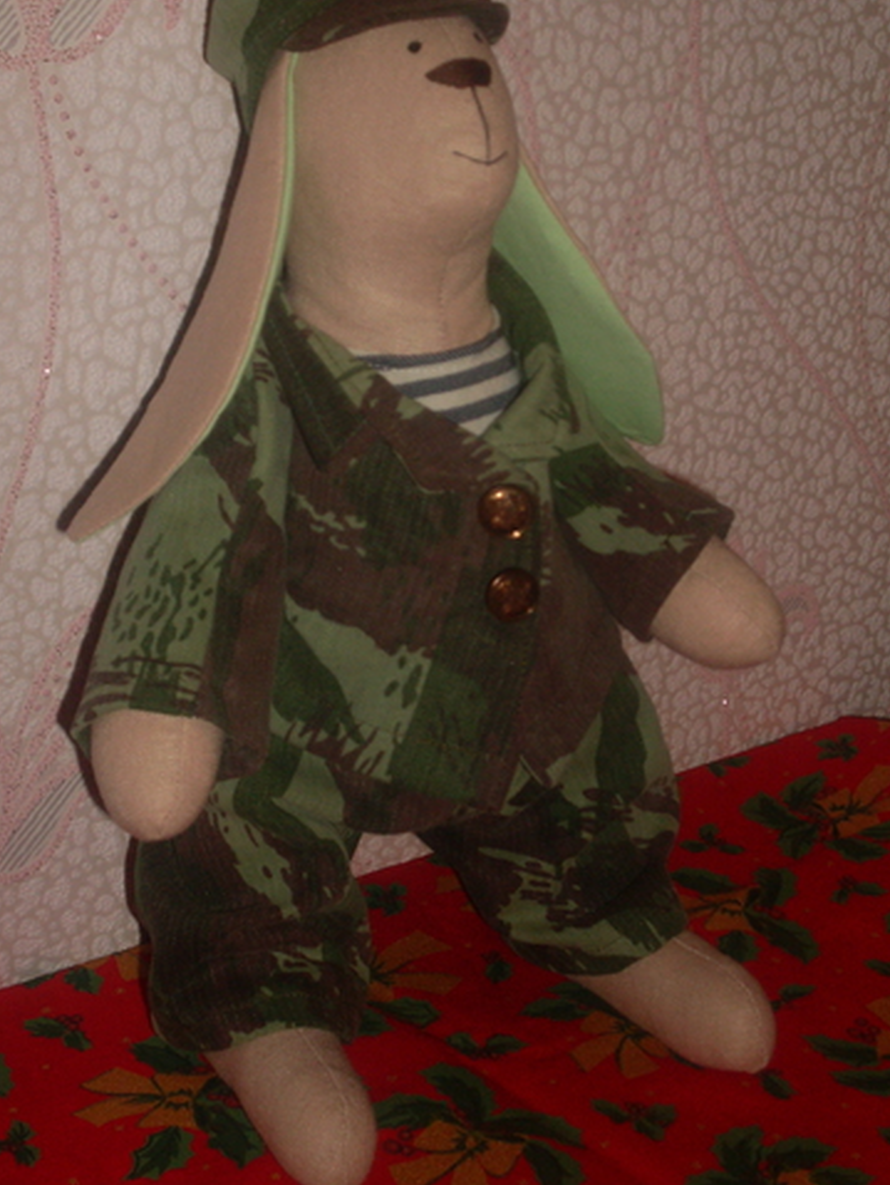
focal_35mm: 69
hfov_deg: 21.3
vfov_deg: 28.1
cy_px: 538
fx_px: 2363
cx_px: 413
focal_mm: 9.9
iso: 100
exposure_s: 1/45
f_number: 3.4
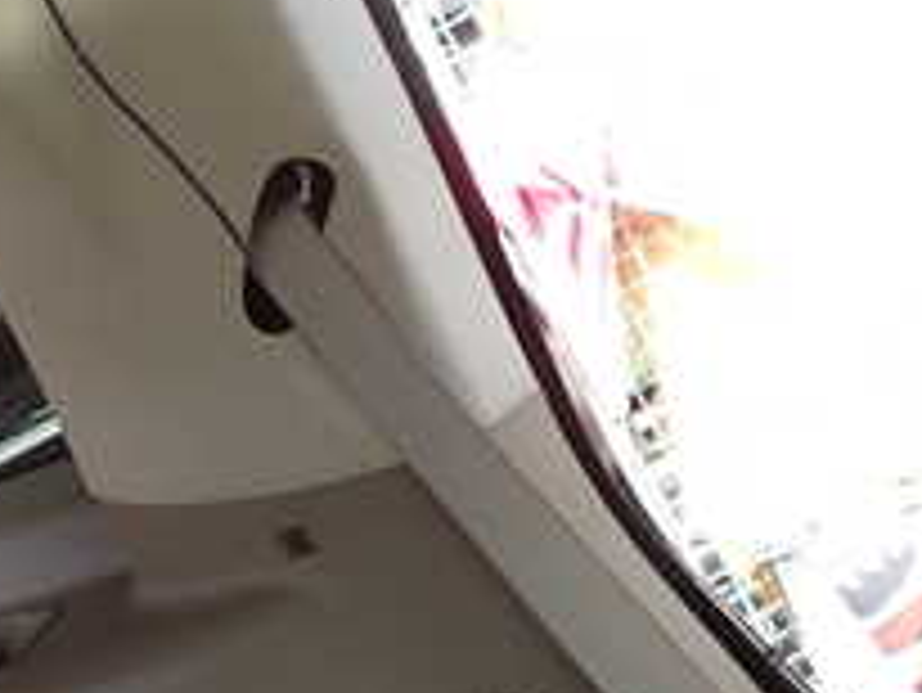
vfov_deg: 19.7
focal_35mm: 73
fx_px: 1945
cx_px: 198
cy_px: 652
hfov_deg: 26.2
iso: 100
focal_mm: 4.5
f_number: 2.8
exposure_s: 1/60
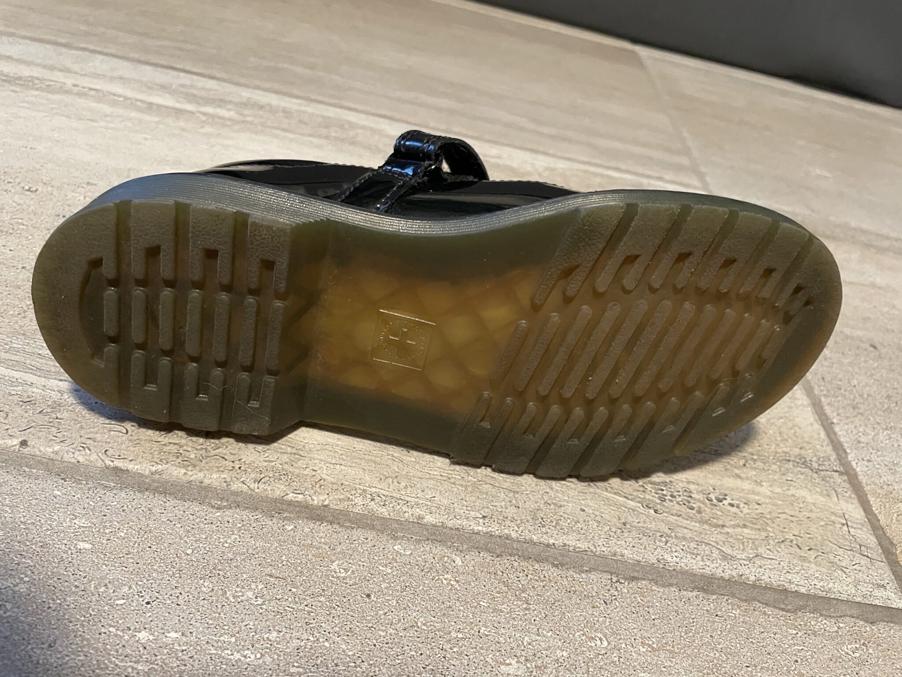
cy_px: 338
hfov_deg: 67.3
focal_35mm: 26
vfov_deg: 53.1
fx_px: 677
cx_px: 451
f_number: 1.6
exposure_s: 1/40
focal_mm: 4.2
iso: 500
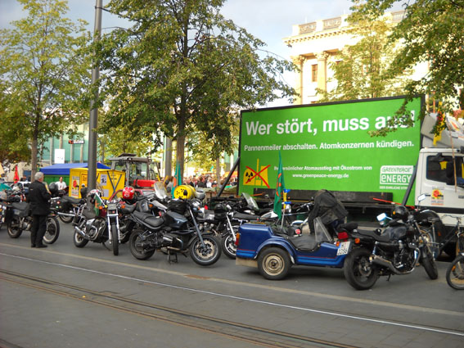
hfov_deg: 45.8
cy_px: 174
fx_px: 549
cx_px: 232
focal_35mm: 41
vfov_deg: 35.1
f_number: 3.1
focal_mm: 6.72
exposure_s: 1/96
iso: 64
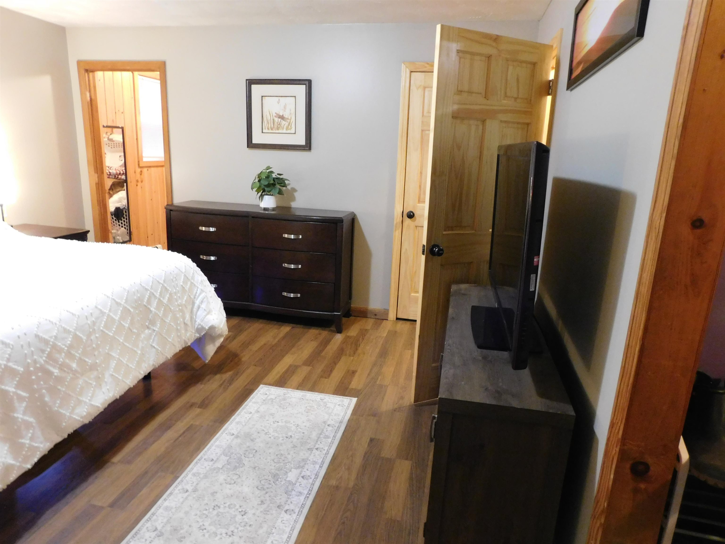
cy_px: 272
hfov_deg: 73.9
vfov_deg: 58.9
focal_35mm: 23
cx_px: 362
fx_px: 482
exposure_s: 1/8
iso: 560
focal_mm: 4
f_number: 3
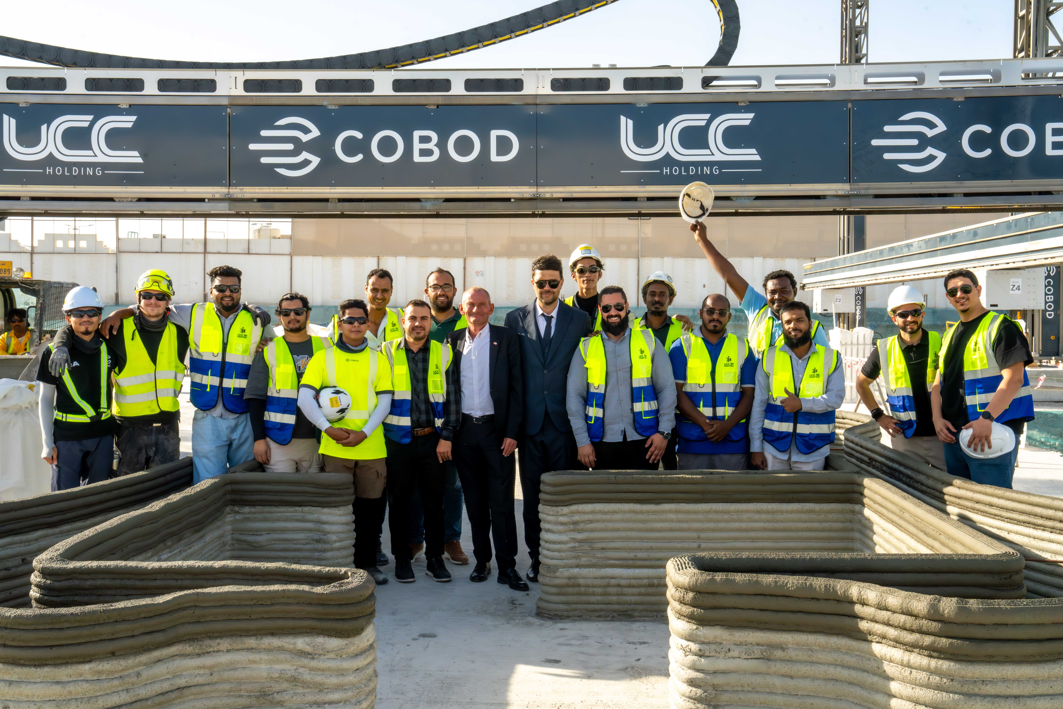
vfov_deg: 34.2
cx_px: 532
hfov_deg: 49.6
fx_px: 1151
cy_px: 354
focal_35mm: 39
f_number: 22
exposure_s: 1/400
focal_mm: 39
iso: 1250
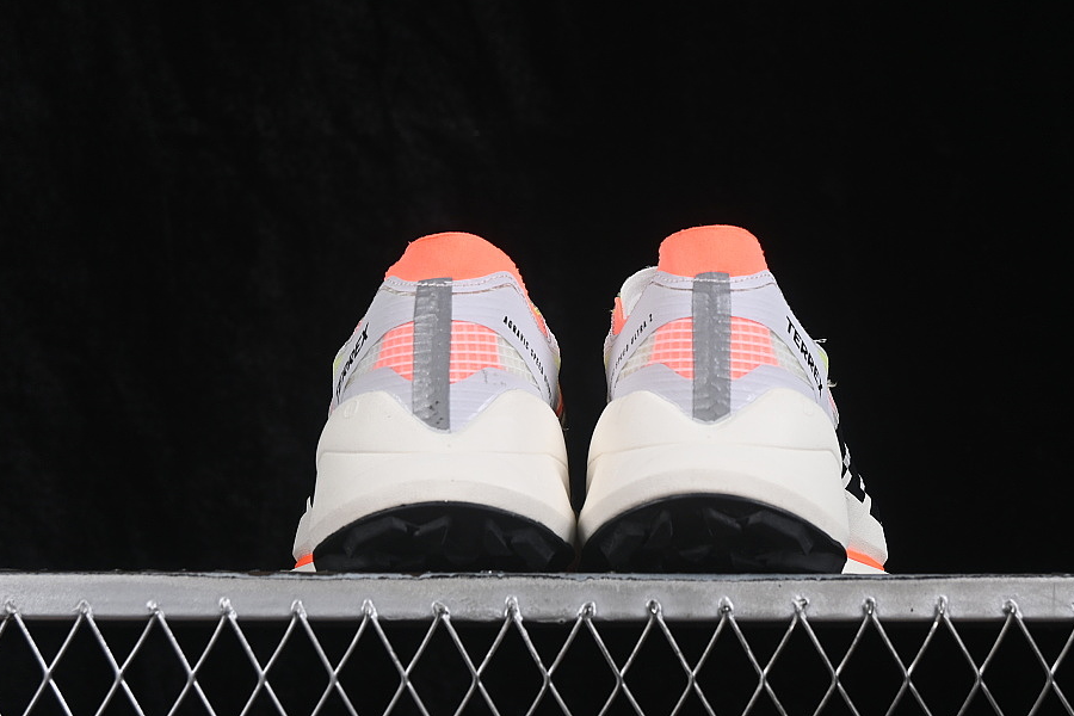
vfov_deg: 15.2
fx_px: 2685
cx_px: 579
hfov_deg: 22.6
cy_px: 308
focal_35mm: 90
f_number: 8
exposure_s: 1/80
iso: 160
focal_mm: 50
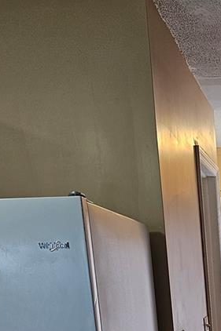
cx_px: 322
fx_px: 627
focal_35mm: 68
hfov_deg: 18.0
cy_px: 383
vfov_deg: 26.8
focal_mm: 6.3
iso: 100
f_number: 1.7
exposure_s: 1/120
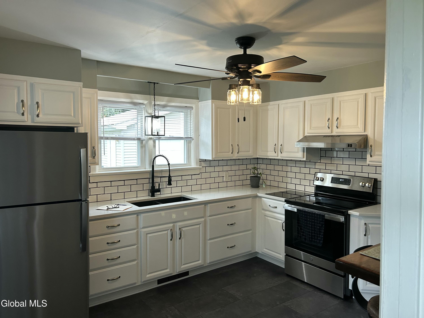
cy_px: 159
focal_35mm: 26
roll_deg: -0.4
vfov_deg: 53.1
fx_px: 318
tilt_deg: -2.2
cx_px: 212
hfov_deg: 67.3
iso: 125
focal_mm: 5.7
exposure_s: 1/120
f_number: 1.5
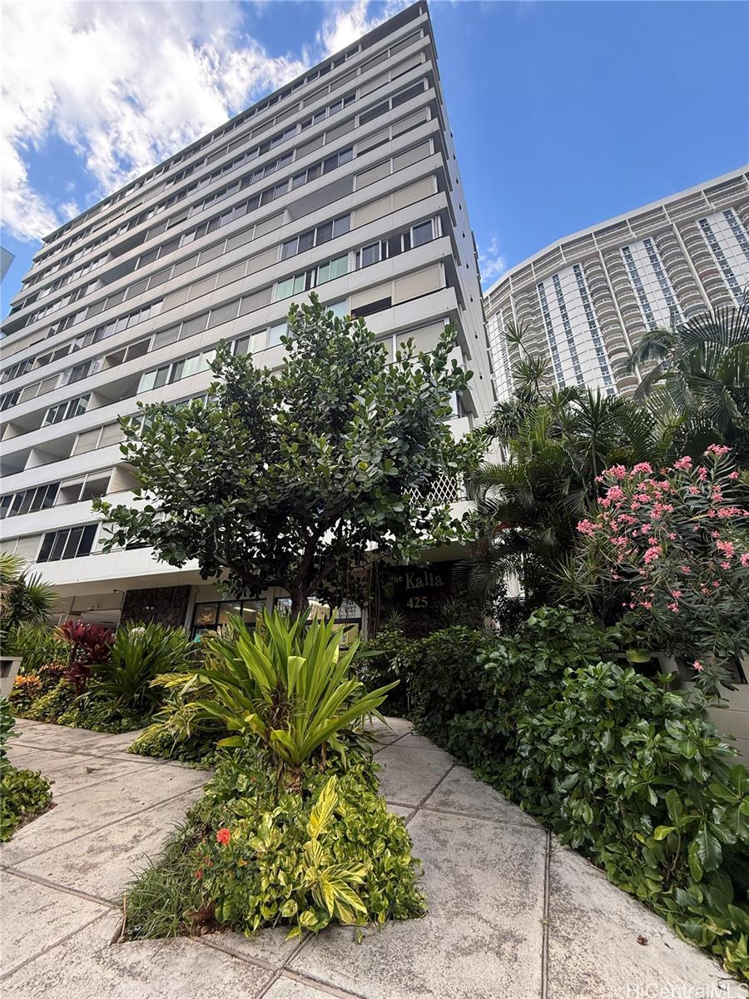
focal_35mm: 14
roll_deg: -0.5
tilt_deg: +22.9
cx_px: 374
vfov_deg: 102.1
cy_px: 500
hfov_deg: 85.7
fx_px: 404
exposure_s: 1/187
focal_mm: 2.22
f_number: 2.2
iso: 64
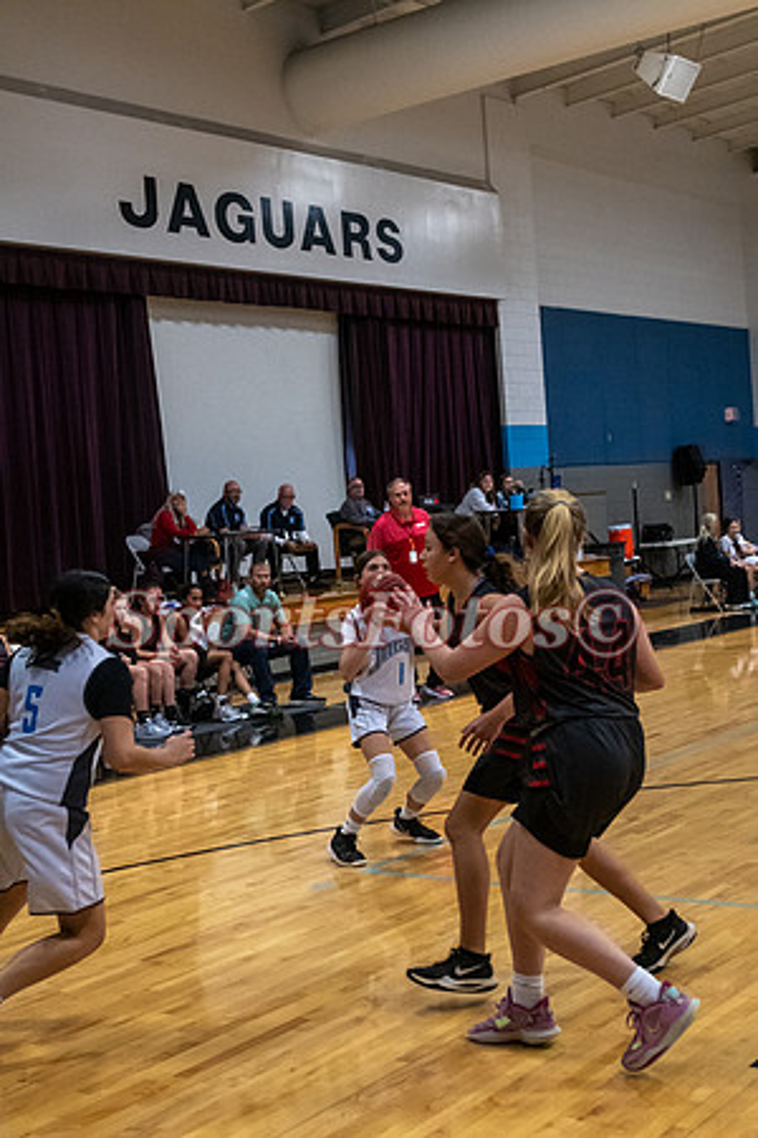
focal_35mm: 51
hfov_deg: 26.5
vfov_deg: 38.9
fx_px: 1611
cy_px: 569
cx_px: 379
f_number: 4
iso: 4000
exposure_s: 1/500
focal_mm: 34
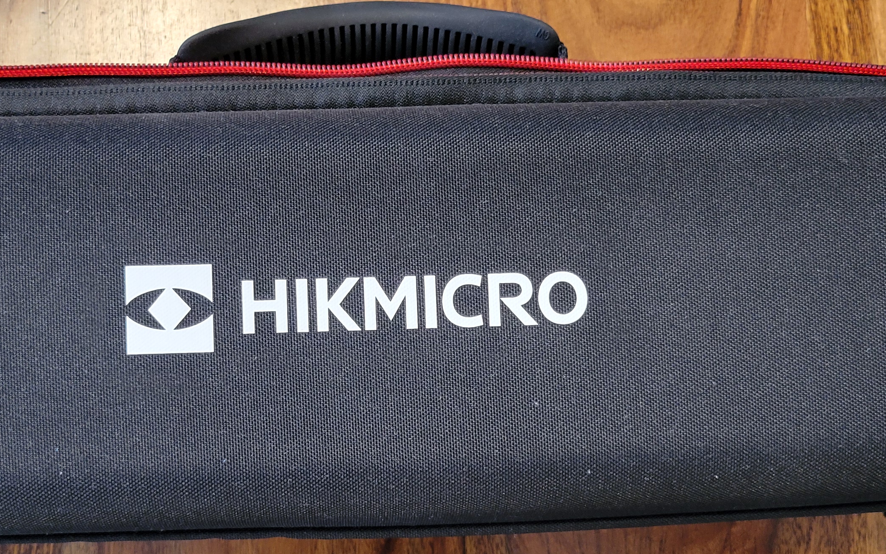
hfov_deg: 38.2
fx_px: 1280
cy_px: 317
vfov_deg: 24.4
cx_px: 406
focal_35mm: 53
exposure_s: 1/40
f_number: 1.8
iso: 250
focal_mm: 5.4
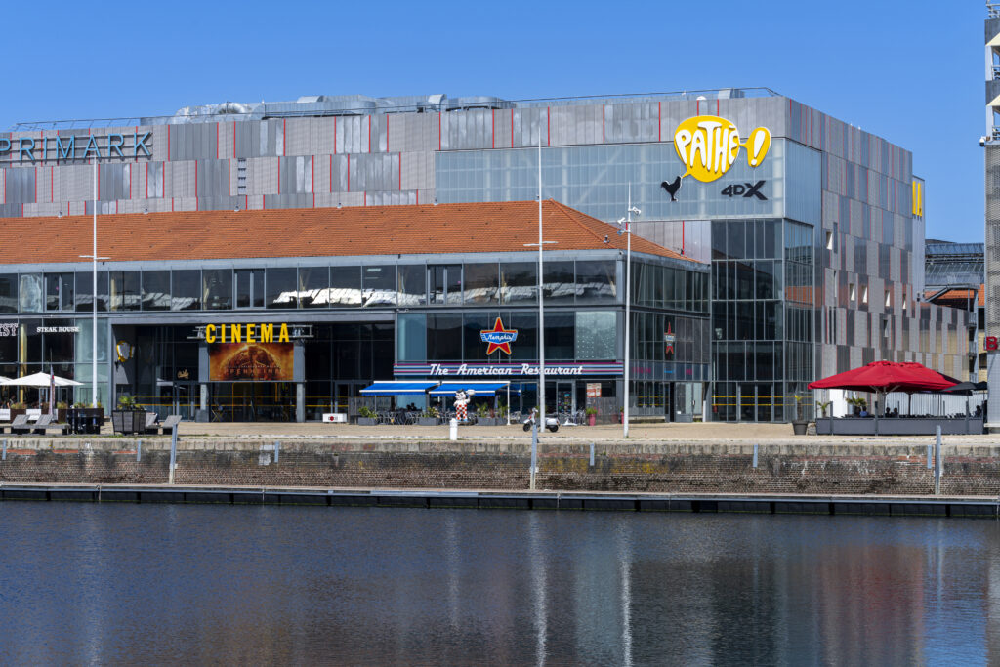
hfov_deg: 24.5
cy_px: 334
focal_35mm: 83
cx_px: 500
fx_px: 2306
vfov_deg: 16.5
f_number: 10
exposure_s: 1/200
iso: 50
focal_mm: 83
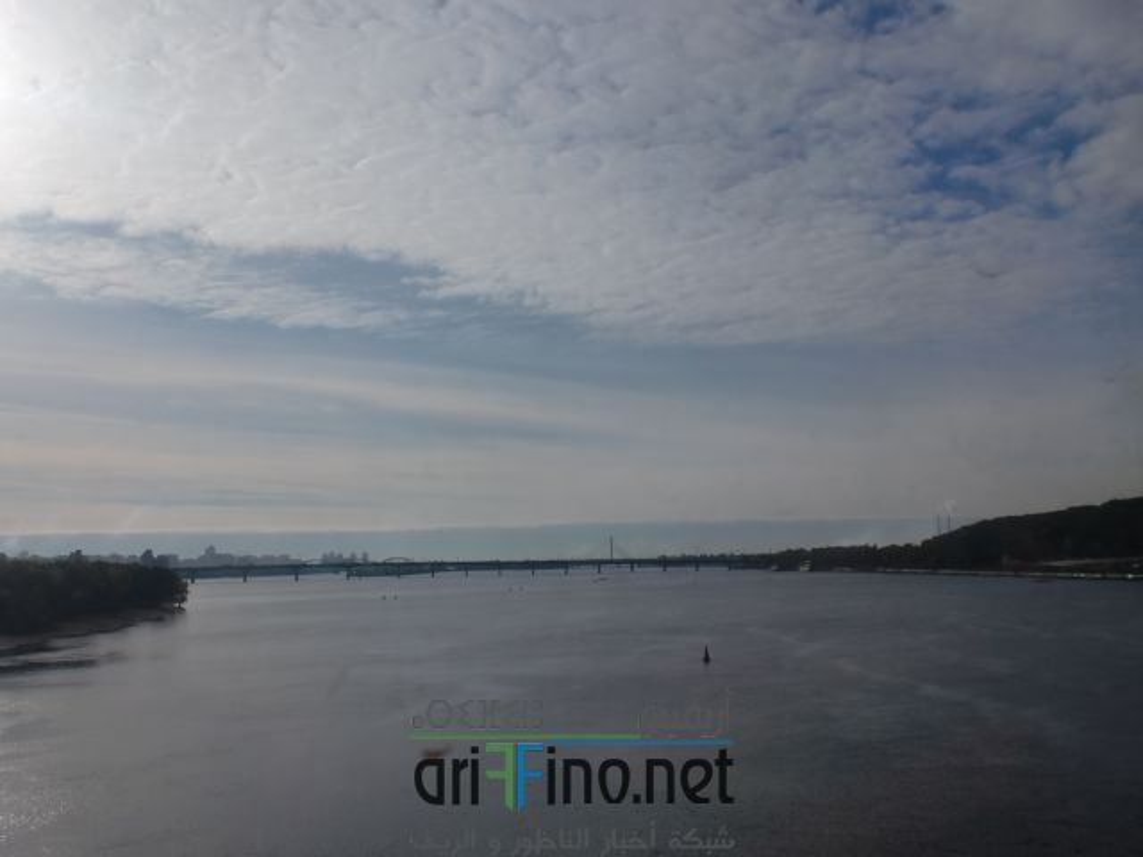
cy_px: 428
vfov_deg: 40.7
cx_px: 572
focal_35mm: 35
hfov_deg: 52.6
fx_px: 1156
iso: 64
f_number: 5.6
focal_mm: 6.3
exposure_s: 1/2000
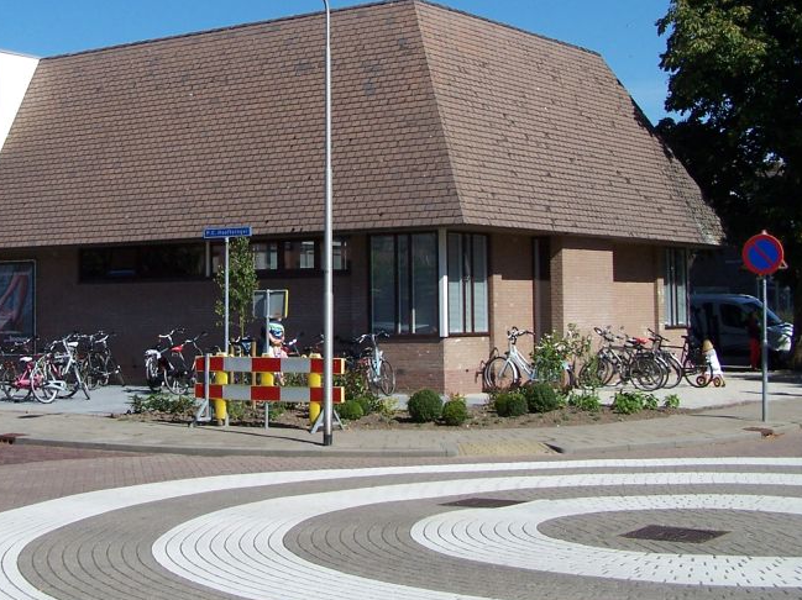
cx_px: 261
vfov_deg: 24.2
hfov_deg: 31.9
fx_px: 1389
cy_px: 177
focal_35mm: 60
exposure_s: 1/1000
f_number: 4
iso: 80
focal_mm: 6.3
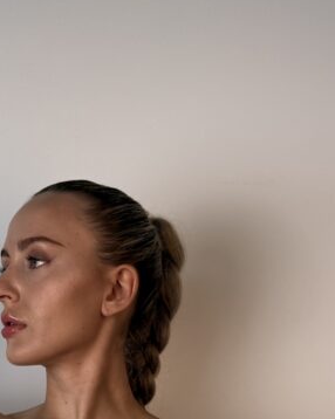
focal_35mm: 67
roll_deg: -1.3
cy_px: 531
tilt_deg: -2.6
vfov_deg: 24.9
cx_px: 75
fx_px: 831
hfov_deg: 22.5
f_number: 1.78
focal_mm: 6.76
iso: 80
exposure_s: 1/868
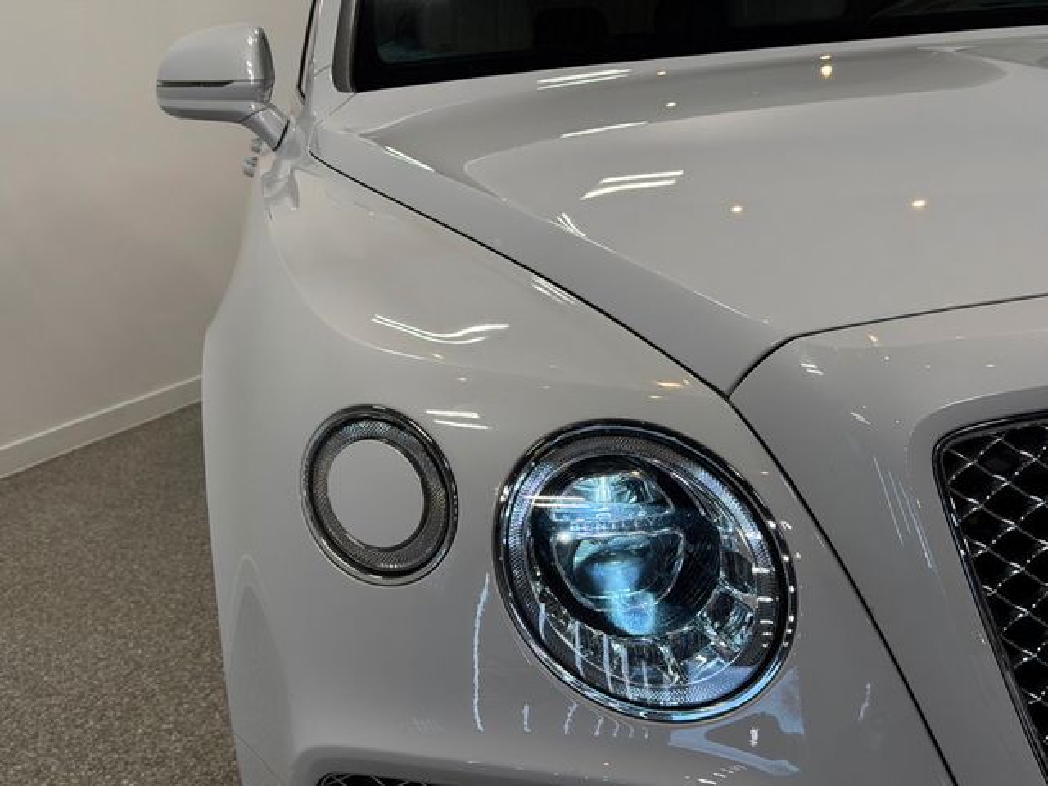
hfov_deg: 39.7
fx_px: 1453
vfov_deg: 30.3
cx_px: 524
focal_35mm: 48
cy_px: 393
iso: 80
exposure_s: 1/754
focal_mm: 6.76
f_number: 1.78
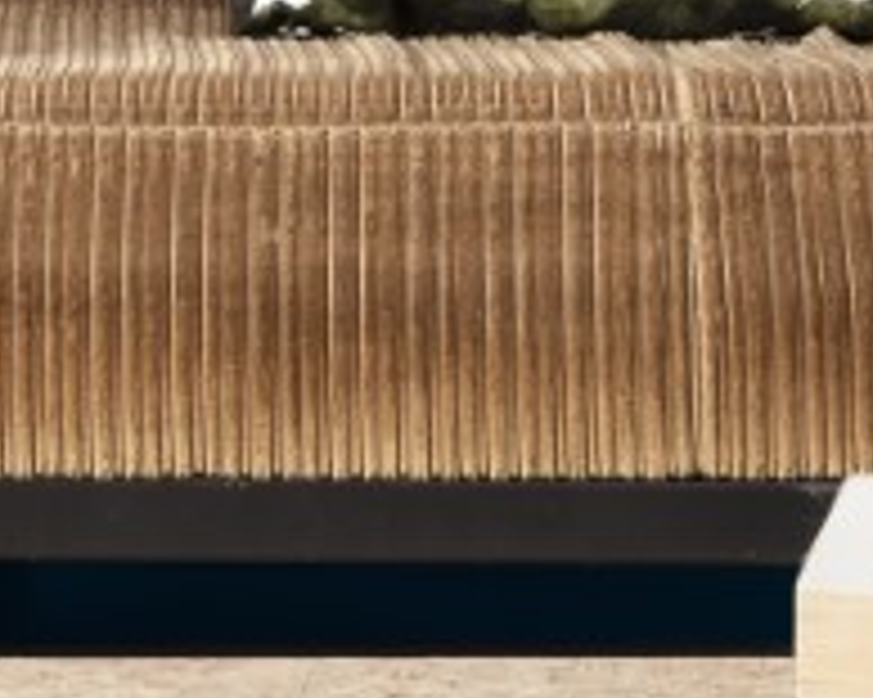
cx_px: 400
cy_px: -1076
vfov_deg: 5.4
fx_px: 7076
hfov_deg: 7.1
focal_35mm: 274
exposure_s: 1/1.67
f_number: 11
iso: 100
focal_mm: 35
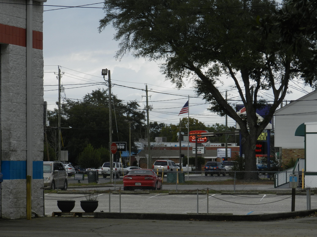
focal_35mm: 191
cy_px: 118
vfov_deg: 7.8
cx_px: 158
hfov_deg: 10.4
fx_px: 1749
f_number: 5.5
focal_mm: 34
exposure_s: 1/500
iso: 160
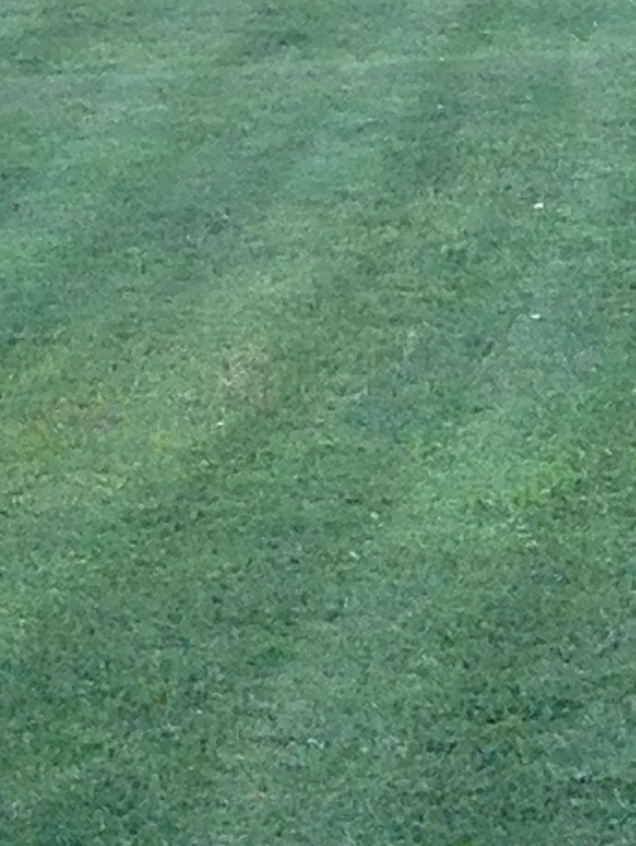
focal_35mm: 235
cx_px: 862
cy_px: 1698
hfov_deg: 6.3
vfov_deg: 8.0
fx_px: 5752
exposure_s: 1/60
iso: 64
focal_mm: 4.13
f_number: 2.4
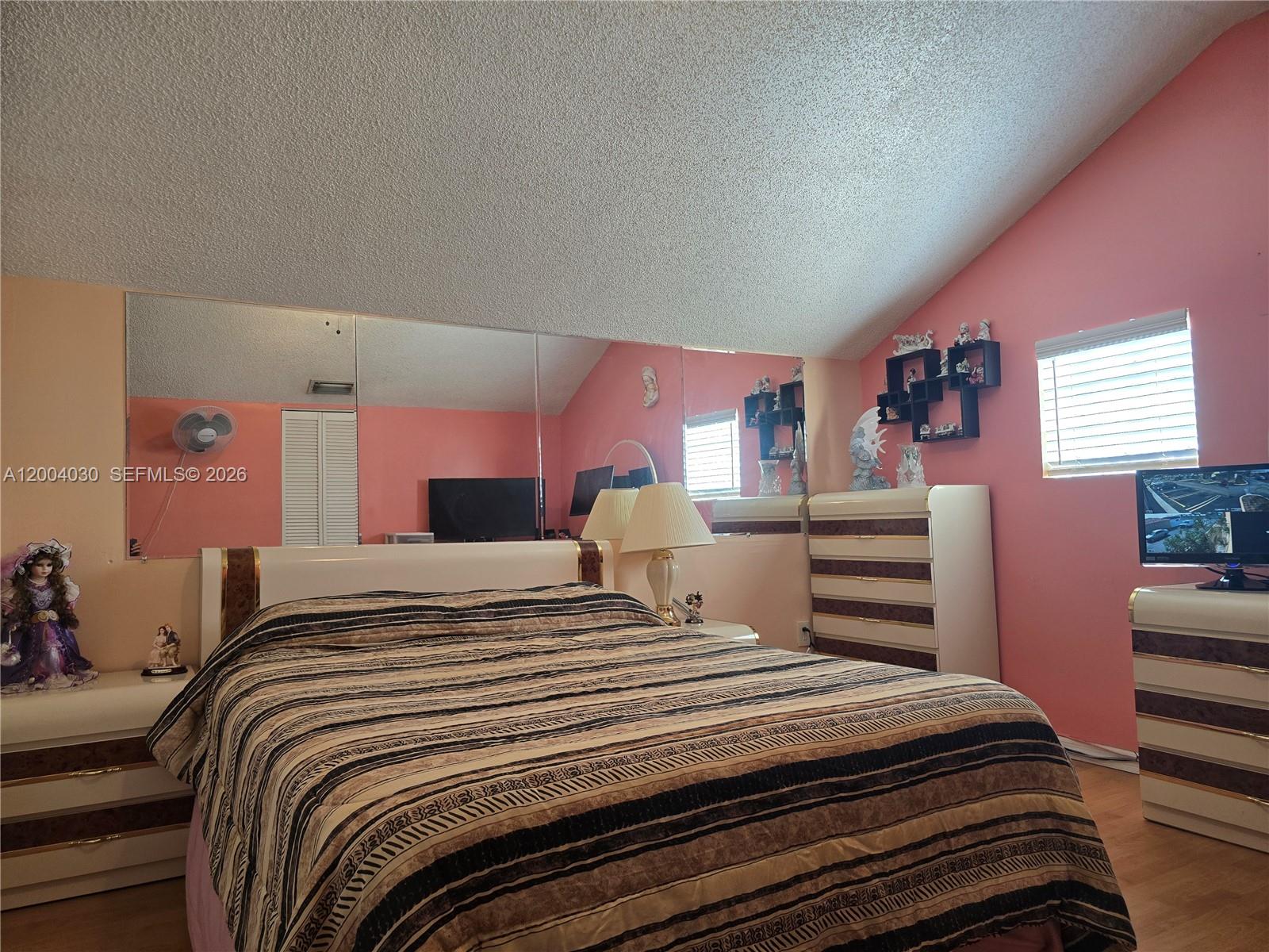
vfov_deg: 58.9
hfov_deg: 73.9
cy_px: 476
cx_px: 634
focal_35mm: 23
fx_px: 843
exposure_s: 1/120
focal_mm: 6.3
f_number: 1.7
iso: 100
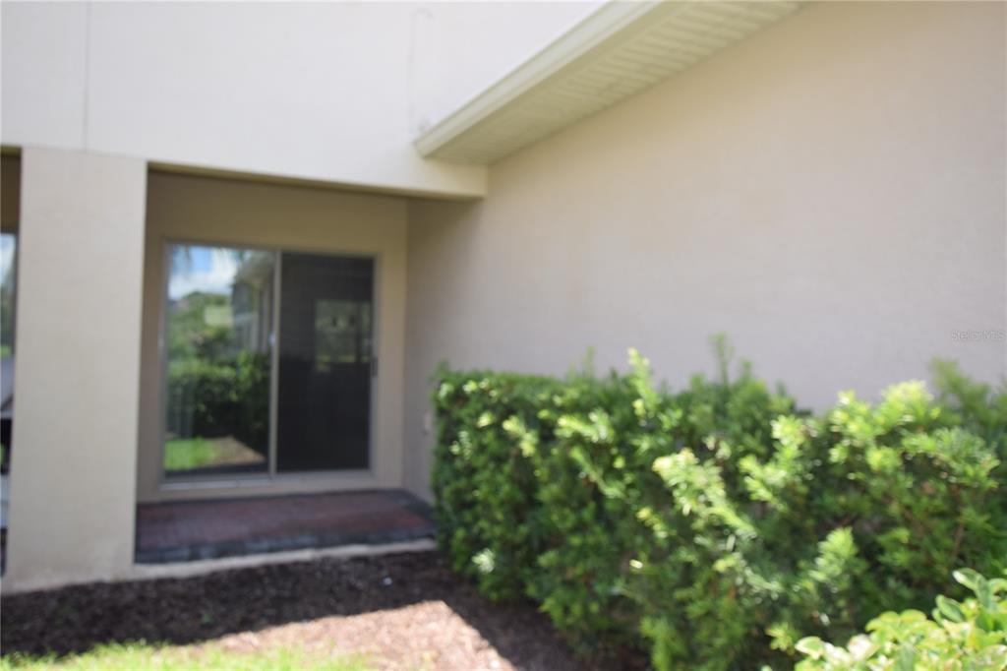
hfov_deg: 61.9
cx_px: 504
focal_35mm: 30
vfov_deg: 43.6
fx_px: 839
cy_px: 336
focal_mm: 20
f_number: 5.6
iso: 110
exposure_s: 1/125
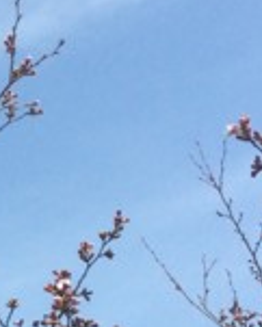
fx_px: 1598
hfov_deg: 9.0
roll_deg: -2.9
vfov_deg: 11.6
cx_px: -210
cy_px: 321
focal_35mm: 165
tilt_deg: +38.5
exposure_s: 1/1271
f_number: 2.4
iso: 32
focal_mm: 3.3
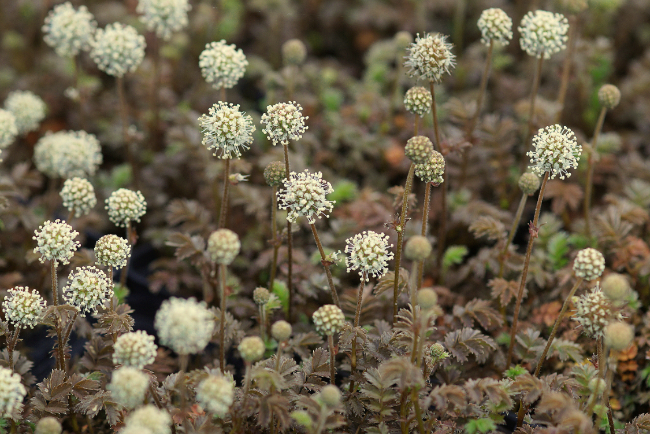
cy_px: 215
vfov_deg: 8.6
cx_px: 326
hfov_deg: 12.8
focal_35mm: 160
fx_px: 2889
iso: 320
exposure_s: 1/160
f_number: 4
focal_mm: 100
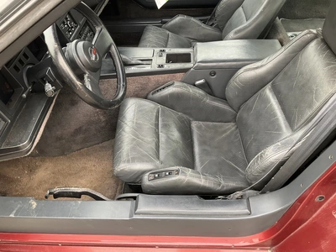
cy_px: 126
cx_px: 168
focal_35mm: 29
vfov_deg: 48.2
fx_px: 281
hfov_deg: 61.7
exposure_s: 1/112
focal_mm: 3
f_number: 1.8
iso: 64
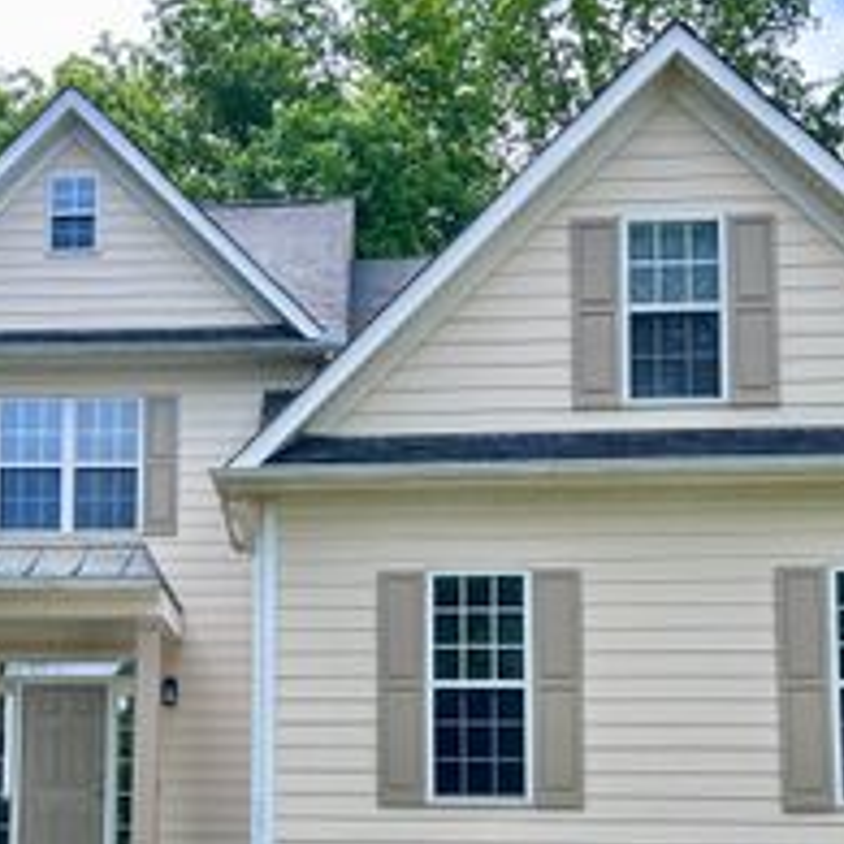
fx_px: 1628
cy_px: 690
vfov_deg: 28.4
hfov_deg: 28.7
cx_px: 225
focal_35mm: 59
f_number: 1.5
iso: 50
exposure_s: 1/1089
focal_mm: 5.7
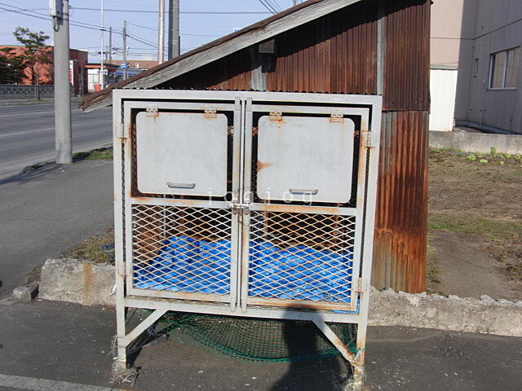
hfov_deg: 50.1
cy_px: 196
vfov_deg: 38.7
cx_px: 261
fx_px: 558
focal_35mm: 37
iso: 100
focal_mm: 6.42
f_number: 8.5
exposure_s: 1/200
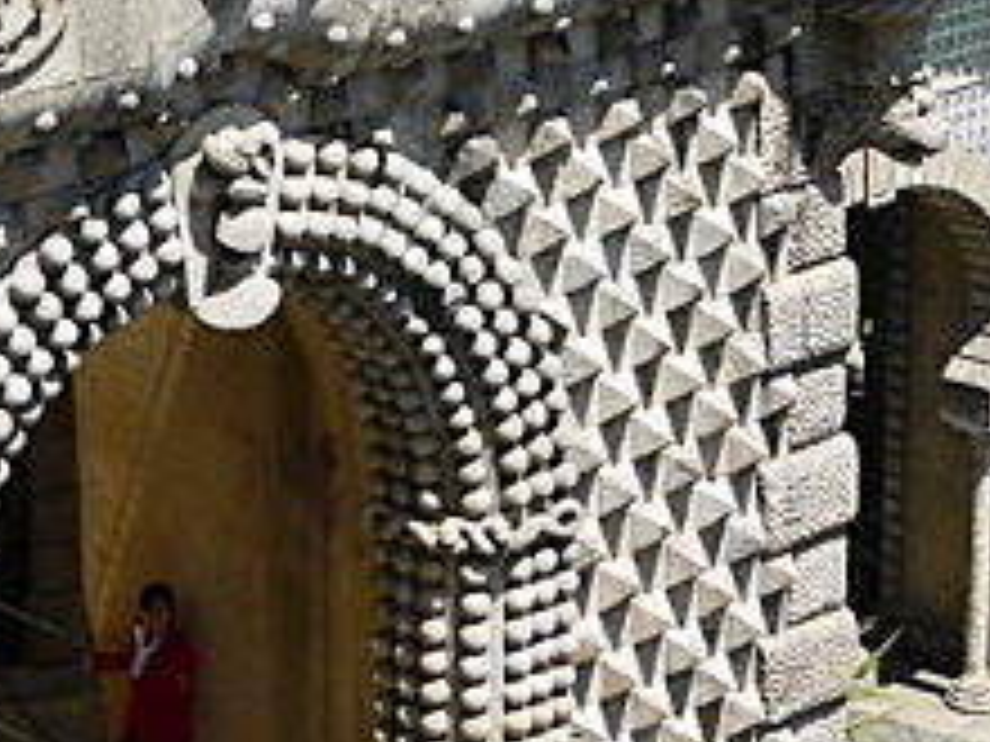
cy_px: -184
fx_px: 4519
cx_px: 360
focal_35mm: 158
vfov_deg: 9.3
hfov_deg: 12.5
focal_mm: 17
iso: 100
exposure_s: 1/200
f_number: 6.3
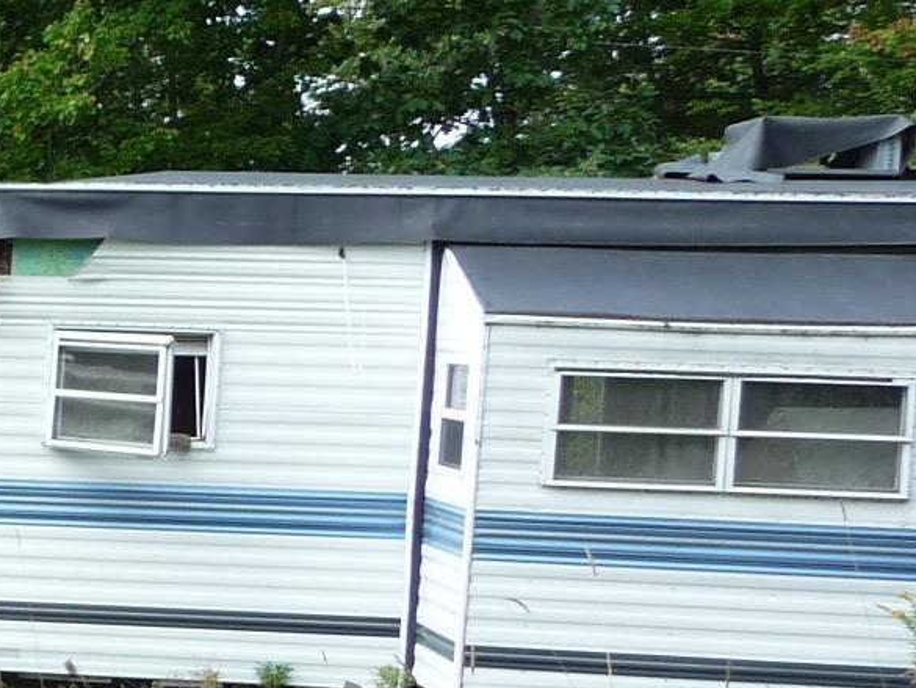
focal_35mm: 98
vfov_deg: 14.9
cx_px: -686
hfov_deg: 16.9
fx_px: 2594
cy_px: 627
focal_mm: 4.7
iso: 100
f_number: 3.3
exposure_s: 1/320
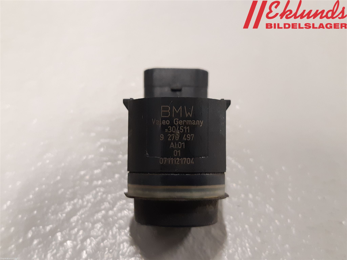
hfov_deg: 67.3
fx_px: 261
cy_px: 130
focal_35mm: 26
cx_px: 174
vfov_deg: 53.1
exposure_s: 1/33
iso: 250
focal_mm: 3.93
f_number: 1.7
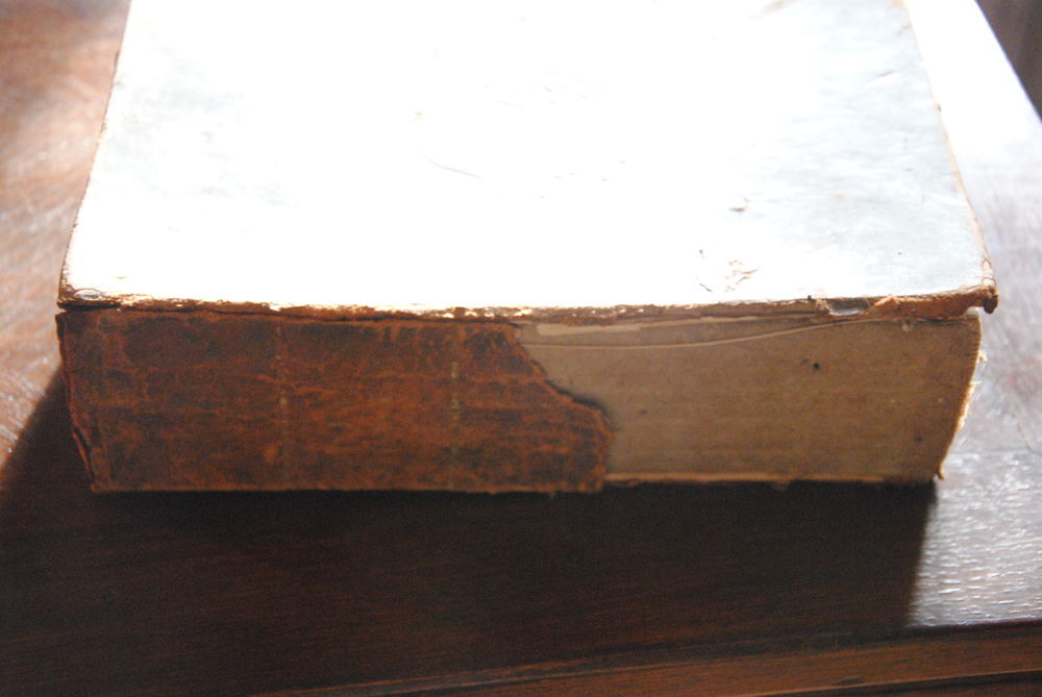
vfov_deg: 21.6
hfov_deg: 31.9
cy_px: 348
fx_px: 1825
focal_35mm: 63
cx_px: 521
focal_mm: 42
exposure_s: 1/30
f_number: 4.8
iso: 1600
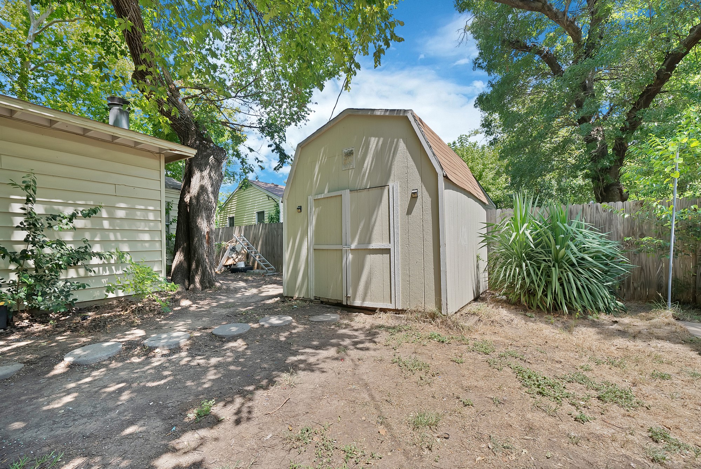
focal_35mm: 14
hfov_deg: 104.2
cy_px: 234
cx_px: 350
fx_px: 273
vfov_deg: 81.3
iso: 640
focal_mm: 14
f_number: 9
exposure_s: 1/60
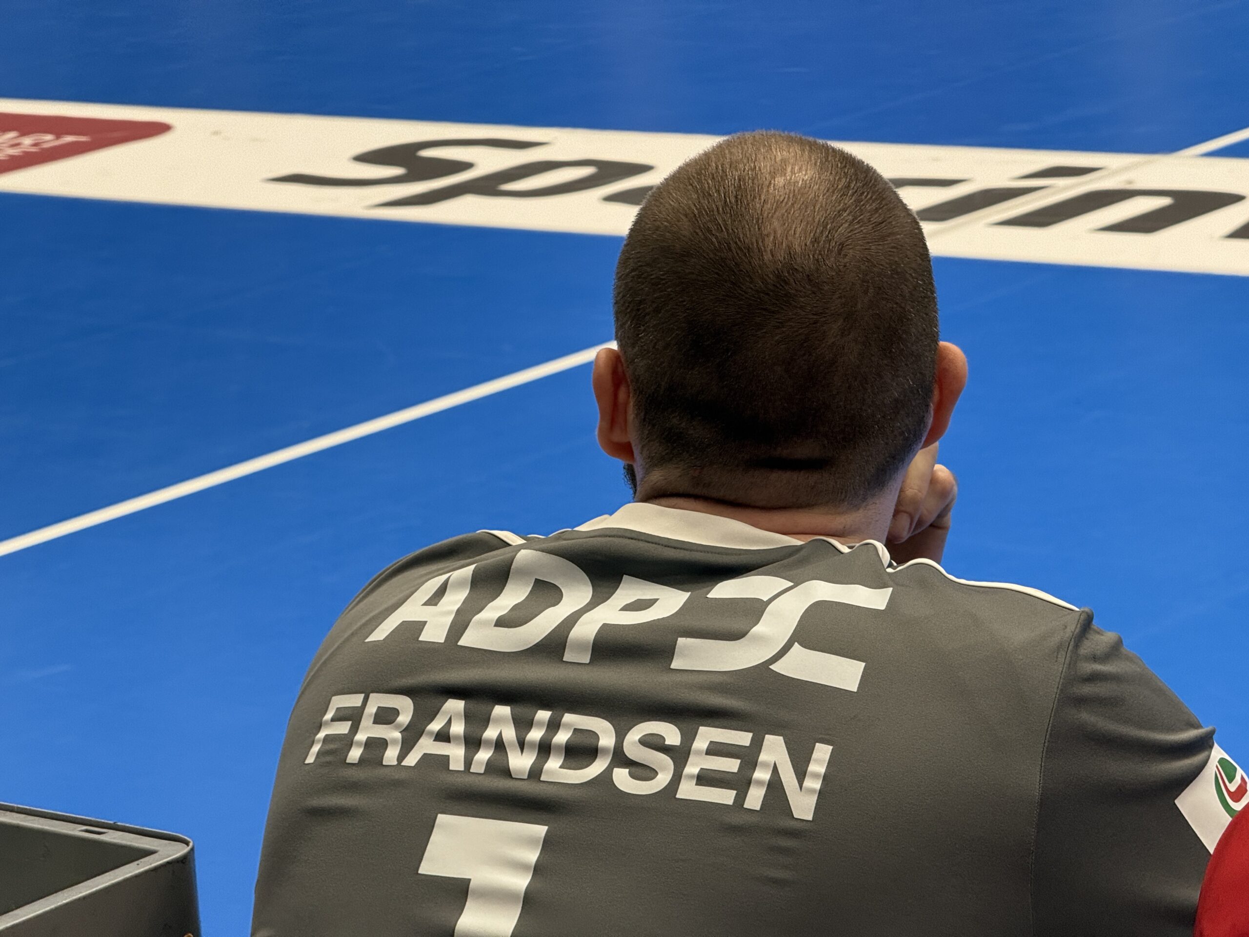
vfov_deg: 12.3
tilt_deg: -13.2
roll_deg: +3.9
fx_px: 4330
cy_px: 468
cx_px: 624
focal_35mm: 120
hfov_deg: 16.4
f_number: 2.8
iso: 125
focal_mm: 15.66
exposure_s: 1/100
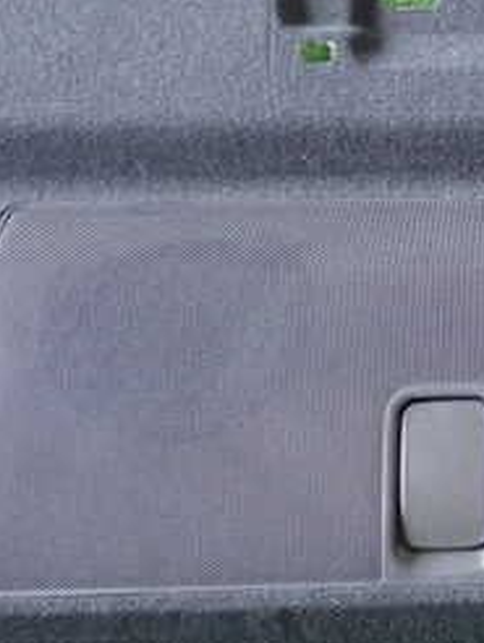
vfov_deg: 19.6
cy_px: 288
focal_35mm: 100
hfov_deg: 13.9
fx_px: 1861
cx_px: 735
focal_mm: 7.31
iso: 800
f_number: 2.8
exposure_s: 1/40
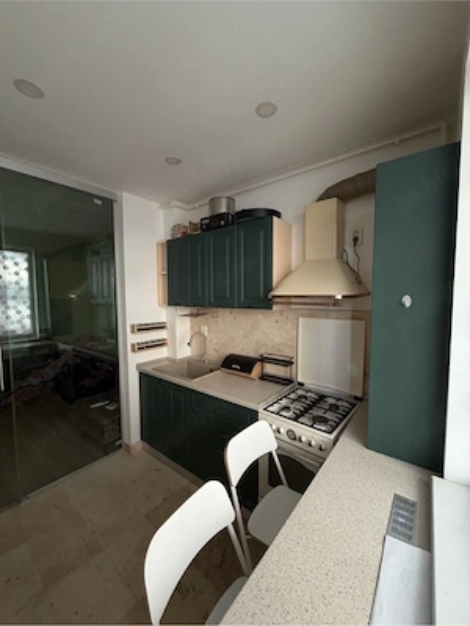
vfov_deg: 102.1
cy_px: 313
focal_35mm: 14
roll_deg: +1.0
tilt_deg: -1.7
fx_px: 253
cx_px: 235
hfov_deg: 85.7
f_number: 2.2
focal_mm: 2.22
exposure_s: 1/108
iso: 320
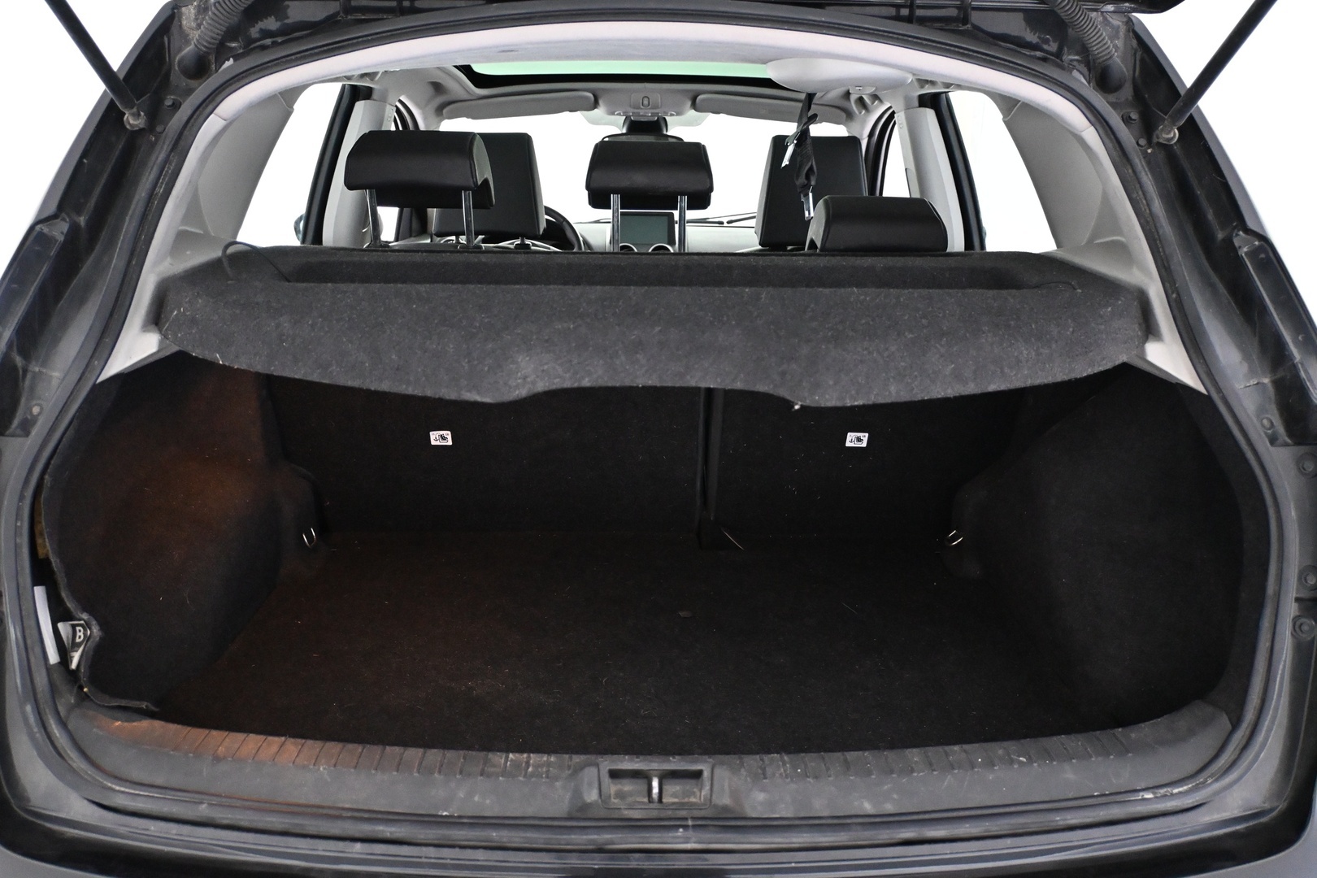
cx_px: 658
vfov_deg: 42.6
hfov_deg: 60.7
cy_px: 439
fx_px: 1125
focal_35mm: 31
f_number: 3.8
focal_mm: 20.5
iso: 4500
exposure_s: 1/60
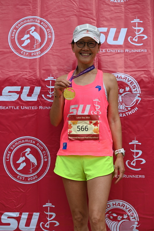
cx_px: 77
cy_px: 116
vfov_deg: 21.0
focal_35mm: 97
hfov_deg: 14.1
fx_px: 622
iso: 100
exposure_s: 1/320
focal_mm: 97
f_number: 6.3
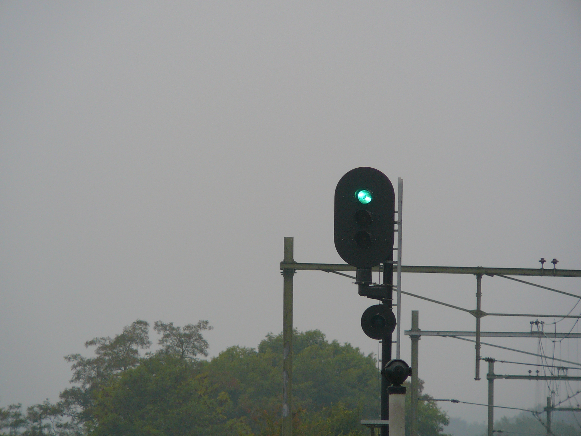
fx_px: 5874
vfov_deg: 4.2
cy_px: 218
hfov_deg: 5.7
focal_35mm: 350
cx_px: 290
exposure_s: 1/160
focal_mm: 52
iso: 80
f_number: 4.2
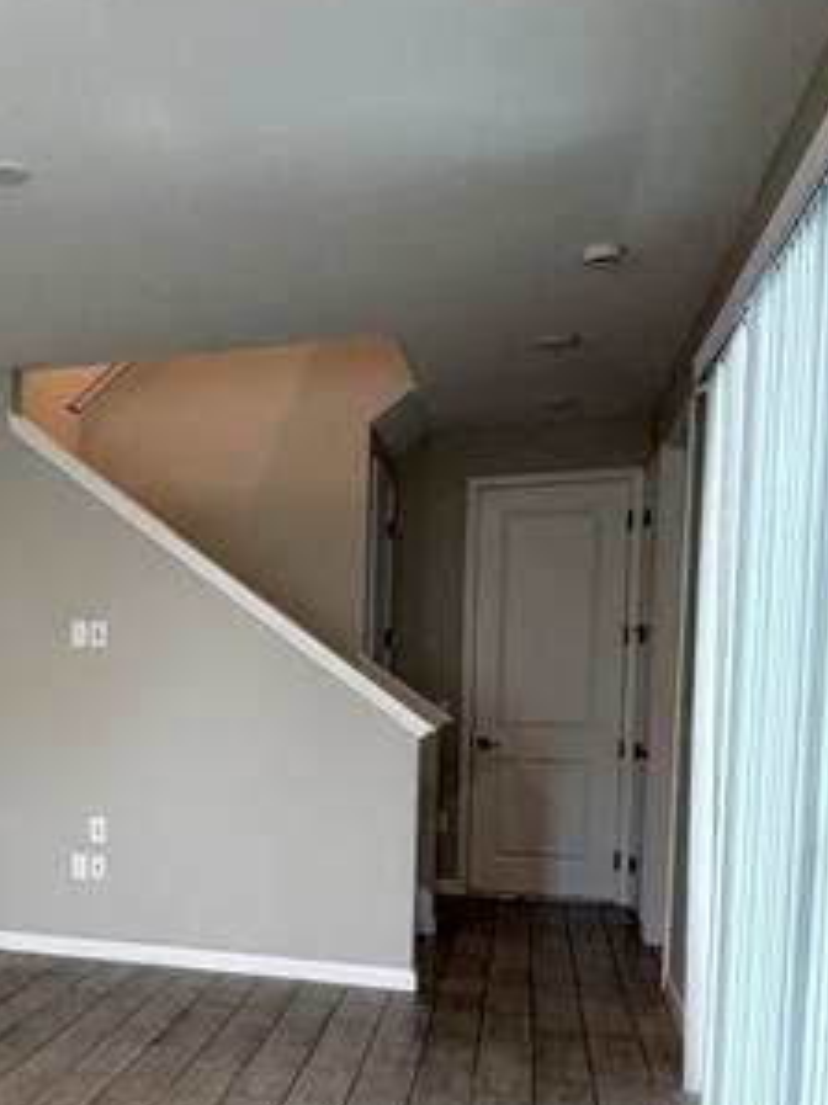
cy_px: 776
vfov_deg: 50.0
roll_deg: +0.4
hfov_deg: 36.6
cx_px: 52
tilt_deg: -5.2
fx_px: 1149
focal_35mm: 36
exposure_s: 1/60
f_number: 2.2
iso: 800
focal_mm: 2.22
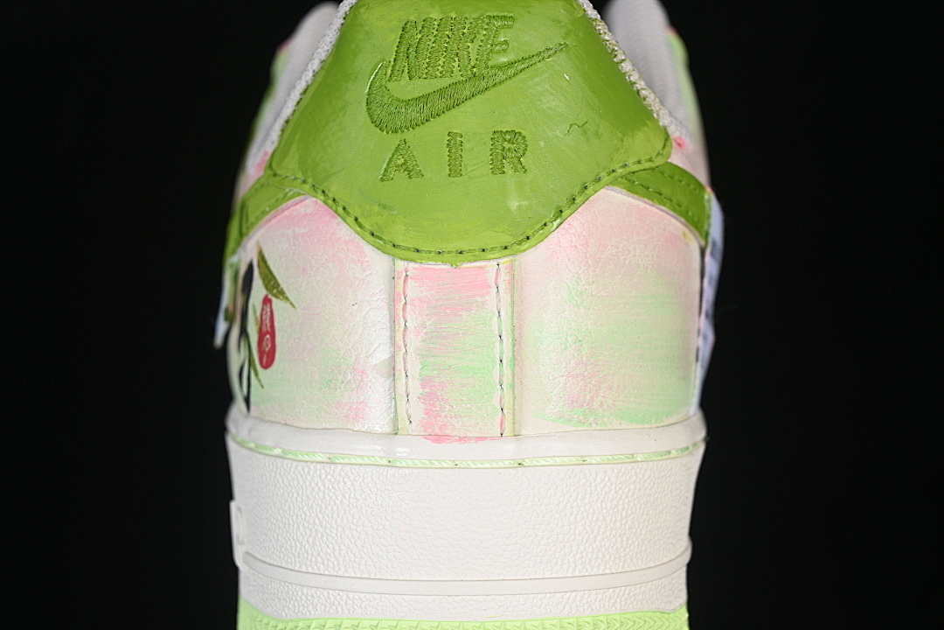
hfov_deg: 27.0
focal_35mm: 75
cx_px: 472
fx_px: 1967
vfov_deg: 18.2
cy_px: 315
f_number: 7.1
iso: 160
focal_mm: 50
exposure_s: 1/80
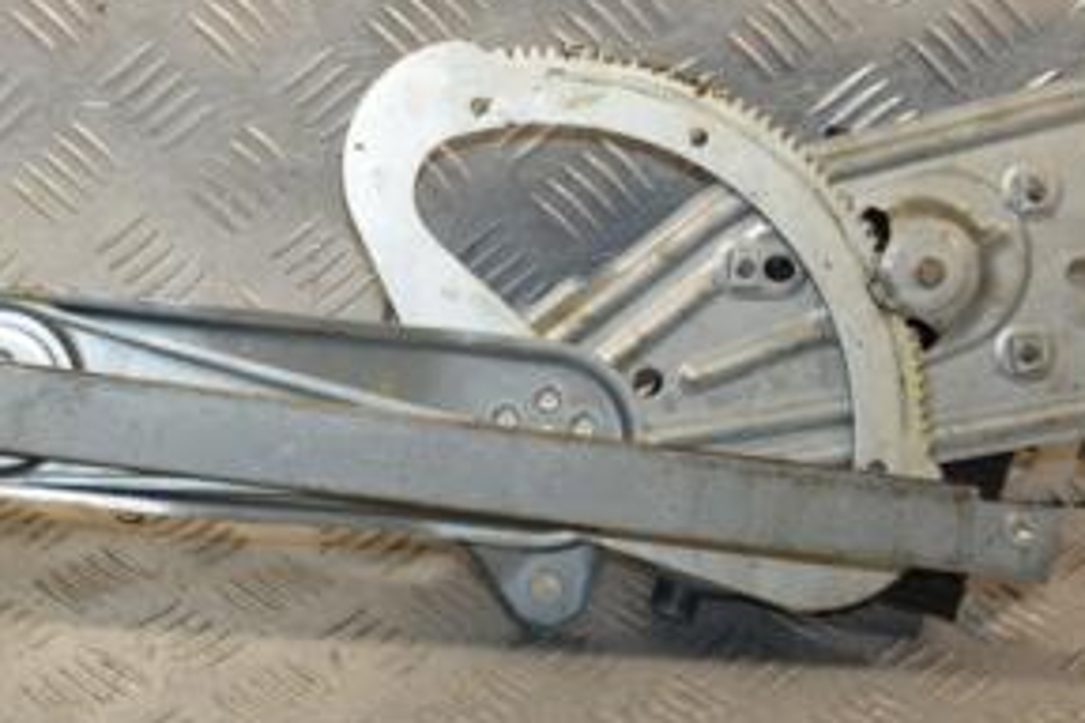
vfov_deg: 13.7
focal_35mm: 100
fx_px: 3014
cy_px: 309
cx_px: 215
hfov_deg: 20.2
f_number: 6.3
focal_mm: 32
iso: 800
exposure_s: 1/200
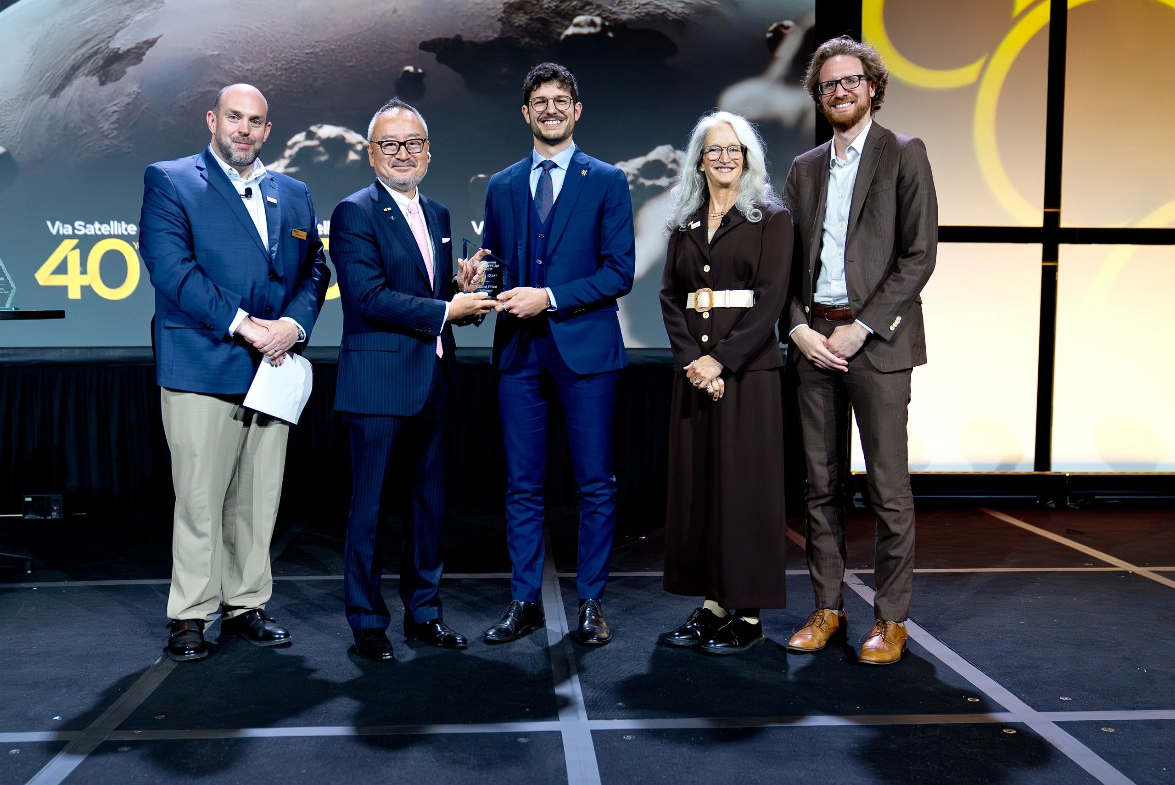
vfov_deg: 37.0
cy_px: 392
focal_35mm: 36
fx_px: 1172
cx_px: 588
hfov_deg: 53.3
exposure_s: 1/200
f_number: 2.8
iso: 6400
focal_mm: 35
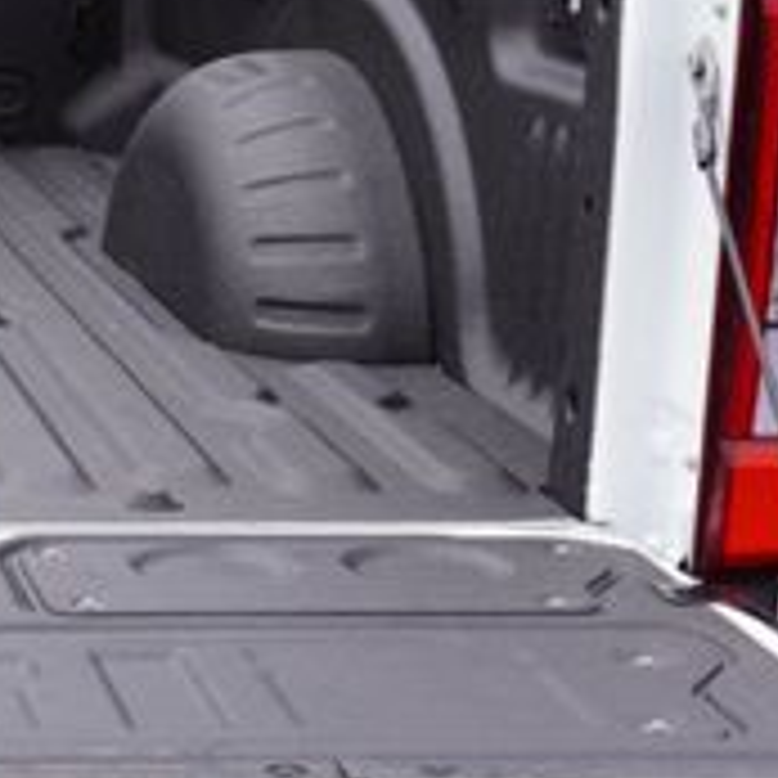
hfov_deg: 13.2
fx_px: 3077
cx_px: -571
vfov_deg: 14.3
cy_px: 639
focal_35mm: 121
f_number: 8
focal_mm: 16
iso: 100
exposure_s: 1/125
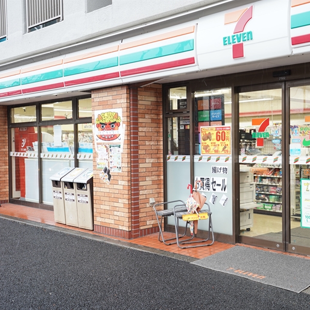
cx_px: 199
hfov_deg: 37.3
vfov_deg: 37.5
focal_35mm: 45
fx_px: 456
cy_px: 160
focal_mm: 34
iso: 250
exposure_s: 1/40
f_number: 3.5
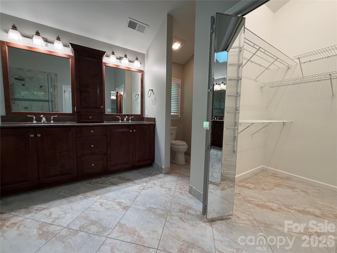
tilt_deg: -4.4
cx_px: 168
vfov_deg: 85.7
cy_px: 126
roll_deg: -0.7
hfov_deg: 102.1
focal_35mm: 14
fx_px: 136
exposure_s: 1/120
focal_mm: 2.22
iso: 320
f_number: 2.2
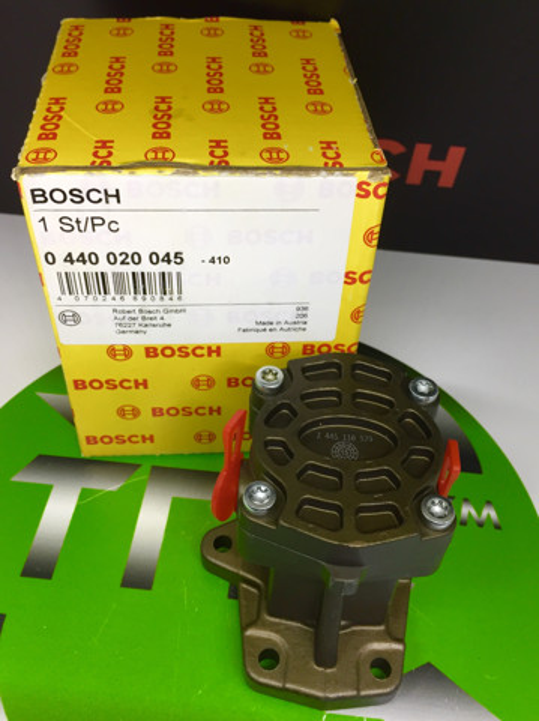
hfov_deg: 48.2
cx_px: 270
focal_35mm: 29
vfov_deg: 61.7
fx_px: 603
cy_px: 360
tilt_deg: -46.7
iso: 80
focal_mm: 4.15
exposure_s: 1/33
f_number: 2.2
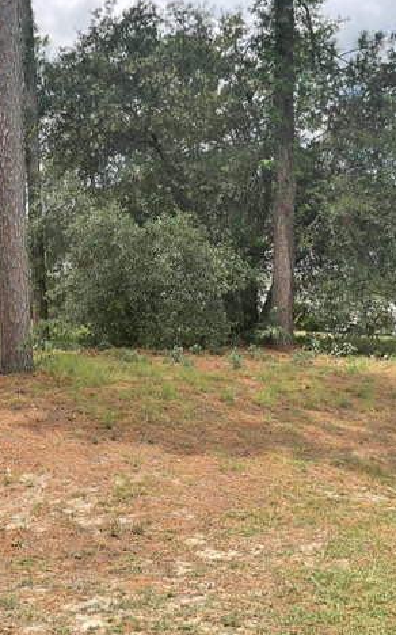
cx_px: 140
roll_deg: -1.4
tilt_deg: +0.4
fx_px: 726
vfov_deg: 47.2
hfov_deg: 30.3
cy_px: 312
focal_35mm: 42
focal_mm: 3
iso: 16
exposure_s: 1/719
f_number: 1.8
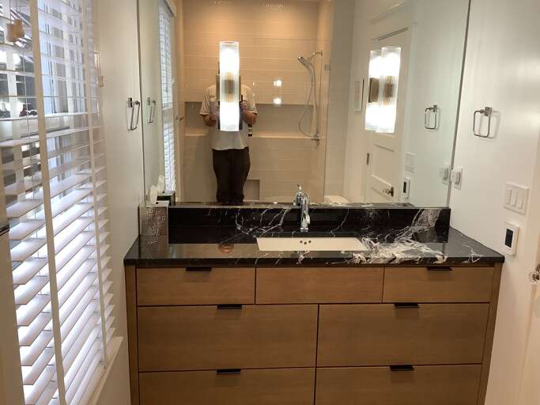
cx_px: 270
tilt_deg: -12.6
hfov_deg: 58.4
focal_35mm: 31
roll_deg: -0.9
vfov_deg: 45.4
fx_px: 484
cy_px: 202
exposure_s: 1/60
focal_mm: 3.3
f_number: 2.4
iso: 125
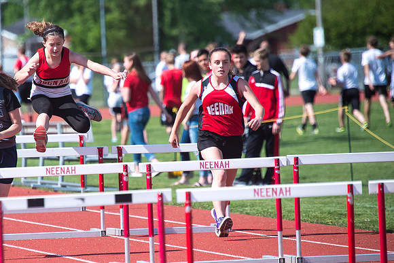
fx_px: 6349
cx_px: 108
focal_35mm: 580
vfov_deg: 2.4
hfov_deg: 3.6
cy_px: 139
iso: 1000
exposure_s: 1/4000
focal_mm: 400
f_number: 6.3
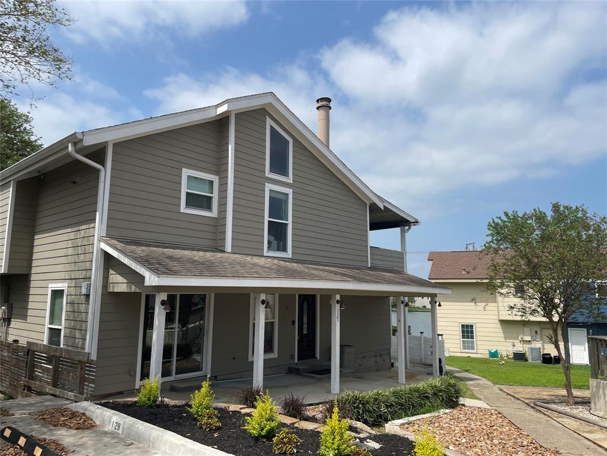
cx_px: 304
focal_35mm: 26
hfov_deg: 67.3
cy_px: 228
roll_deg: +0.0
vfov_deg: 53.1
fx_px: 456
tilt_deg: +8.9
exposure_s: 1/5291
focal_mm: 4.2
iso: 32
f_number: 1.6
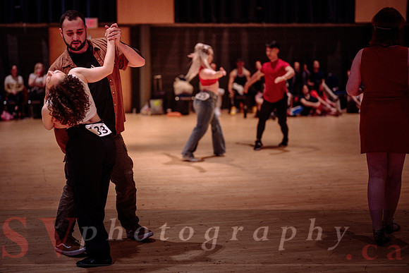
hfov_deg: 35.6
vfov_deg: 24.2
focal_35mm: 56
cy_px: 122
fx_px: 636
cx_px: 183
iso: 1600
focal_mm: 50
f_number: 1.2
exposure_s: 1/320
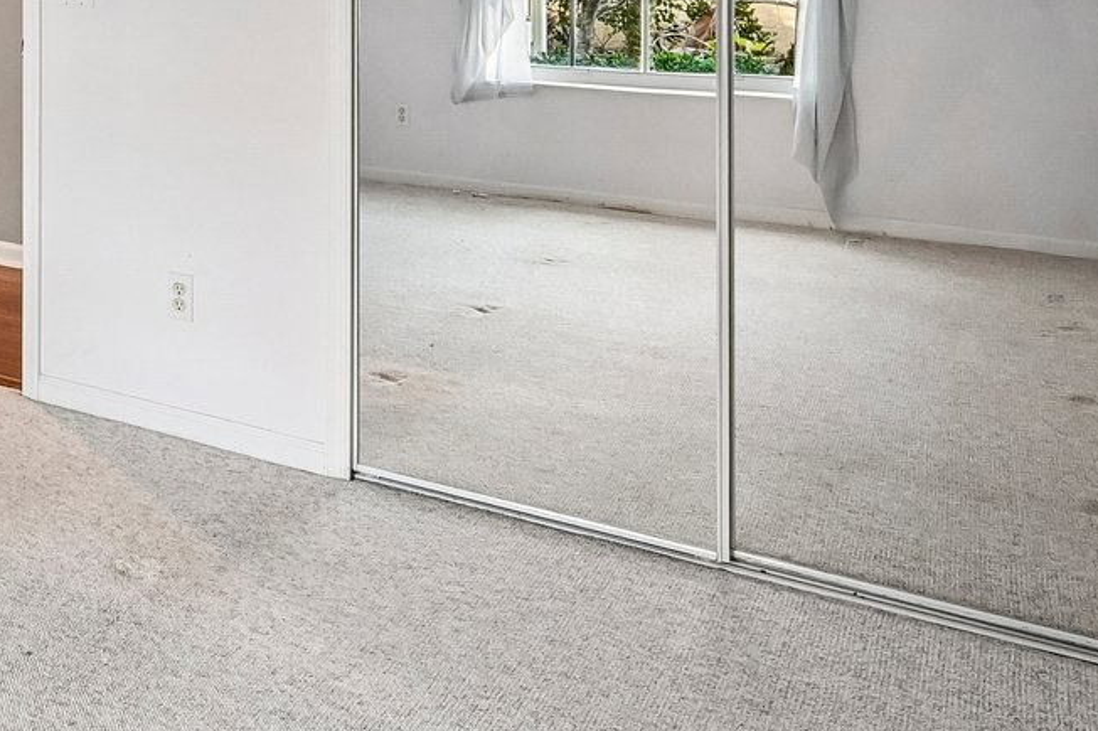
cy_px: -41
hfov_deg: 38.7
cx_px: -35
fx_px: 1341
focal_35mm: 44
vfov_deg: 28.2
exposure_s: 1/60
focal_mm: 14
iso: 2500
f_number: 8
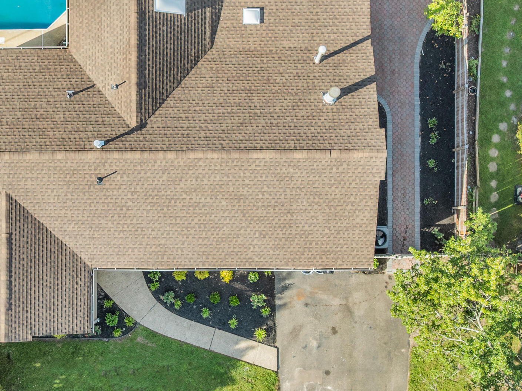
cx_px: 218
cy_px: 223
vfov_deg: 28.5
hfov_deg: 37.4
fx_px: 769
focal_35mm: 51
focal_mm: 12.29
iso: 140
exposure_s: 1/800
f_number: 2.8
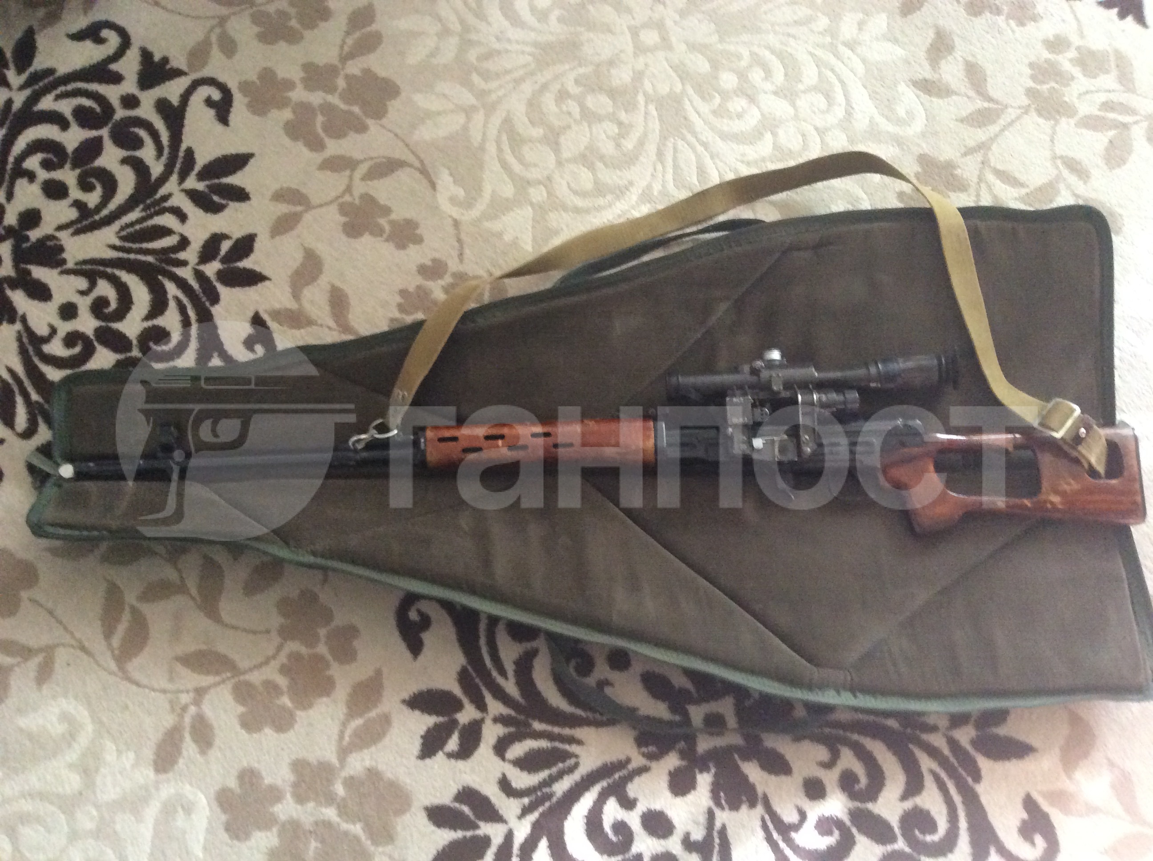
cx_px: 576
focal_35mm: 32
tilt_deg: -73.5
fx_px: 1064
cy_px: 430
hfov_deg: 56.9
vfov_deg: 44.1
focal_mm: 3.3
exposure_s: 1/17
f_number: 2.4
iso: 320
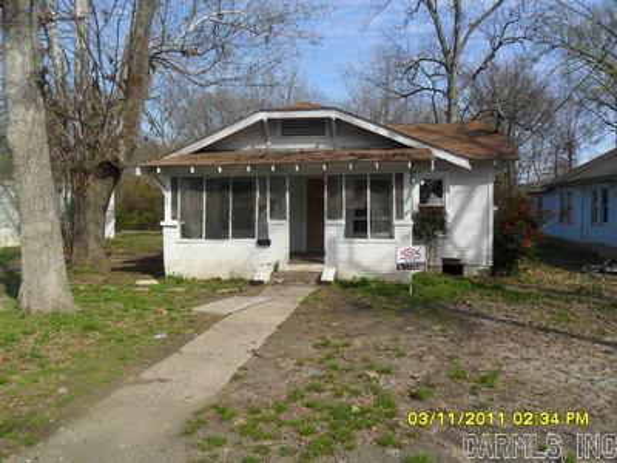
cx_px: 308
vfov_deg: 51.4
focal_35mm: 27
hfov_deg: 65.3
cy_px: 232
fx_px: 481
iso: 100
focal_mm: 4.9
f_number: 3.5
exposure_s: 1/750
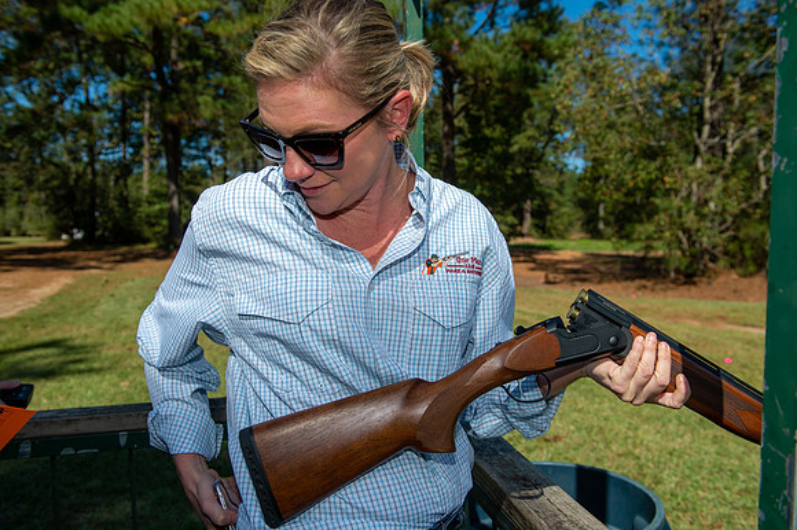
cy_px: 265
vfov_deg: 41.1
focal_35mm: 32
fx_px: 708
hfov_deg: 58.7
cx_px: 398
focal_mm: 32
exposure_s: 1/500
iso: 125
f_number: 6.3
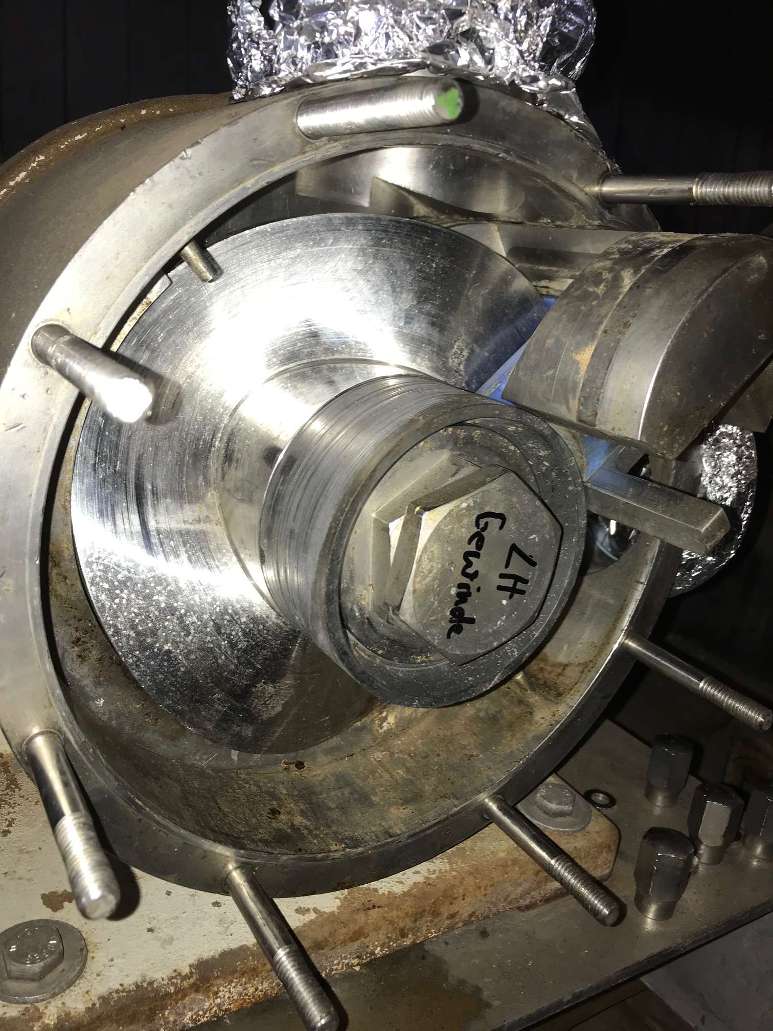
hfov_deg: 49.7
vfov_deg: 63.4
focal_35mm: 28
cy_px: 516
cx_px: 386
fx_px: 834
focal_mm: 3.99
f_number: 1.8
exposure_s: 1/46
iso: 20
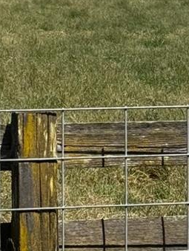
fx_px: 1543
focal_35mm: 212
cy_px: -34
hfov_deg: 7.0
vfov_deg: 9.2
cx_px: 106
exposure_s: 1/6536
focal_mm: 6.76
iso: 64
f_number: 1.78
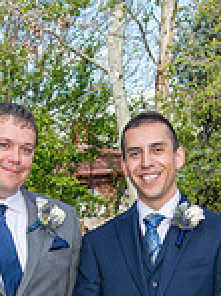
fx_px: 955
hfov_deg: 13.2
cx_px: 110
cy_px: 322
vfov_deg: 17.0
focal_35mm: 112
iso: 100
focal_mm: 38
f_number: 5
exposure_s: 1/320
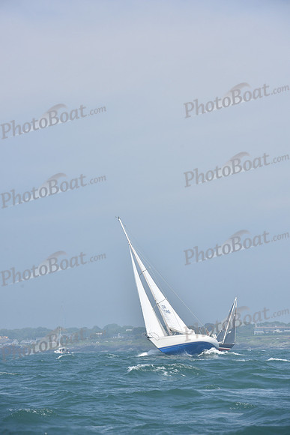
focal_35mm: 160
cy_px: 218
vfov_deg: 12.8
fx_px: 1932
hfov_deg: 8.6
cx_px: 145
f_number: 9
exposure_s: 1/1000
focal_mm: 160
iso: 320
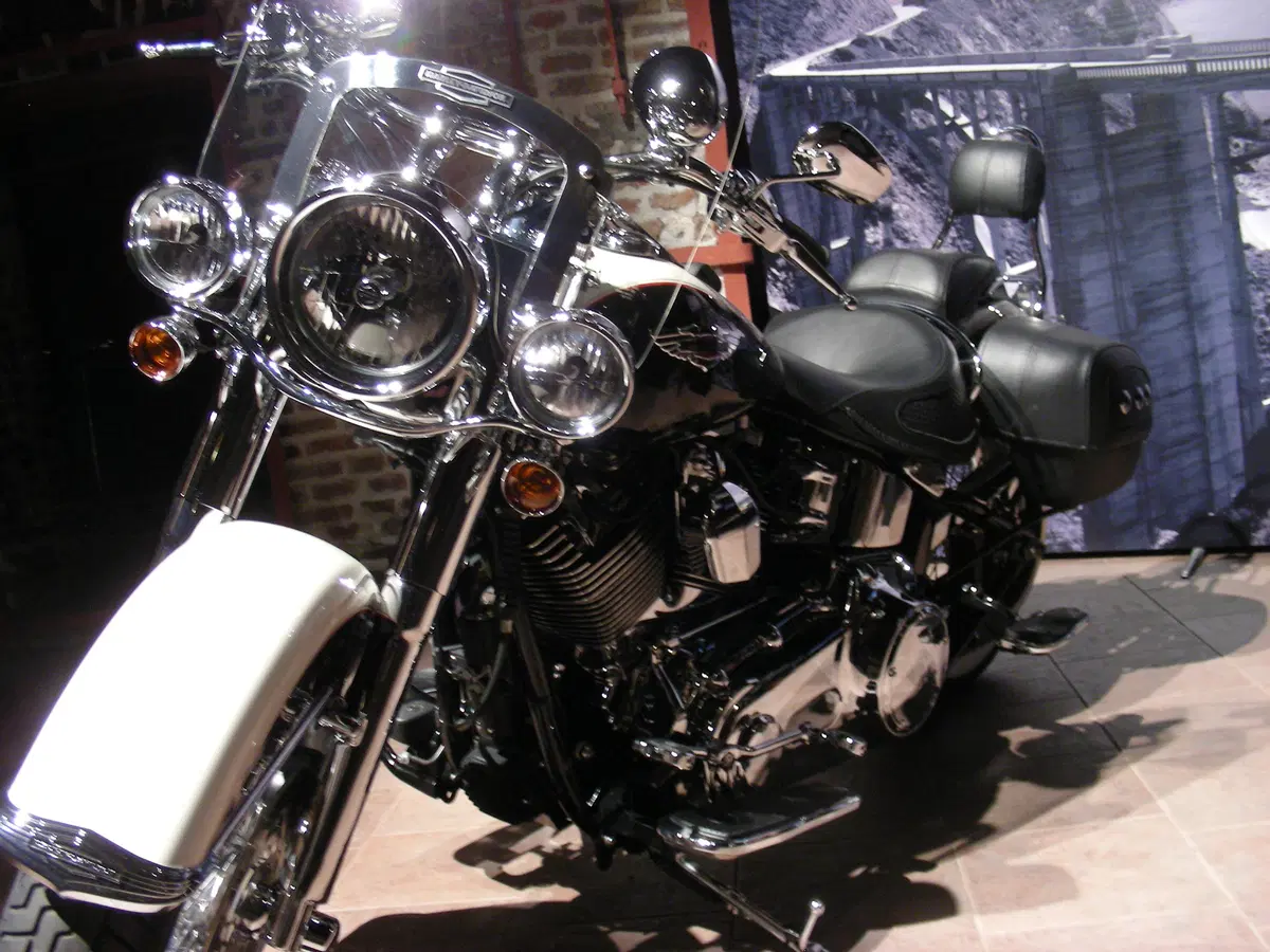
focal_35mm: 38
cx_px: 635
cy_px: 476
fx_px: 1394
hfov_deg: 49.0
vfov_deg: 37.7
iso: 200
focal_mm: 6.3
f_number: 3.5
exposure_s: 1/8.4
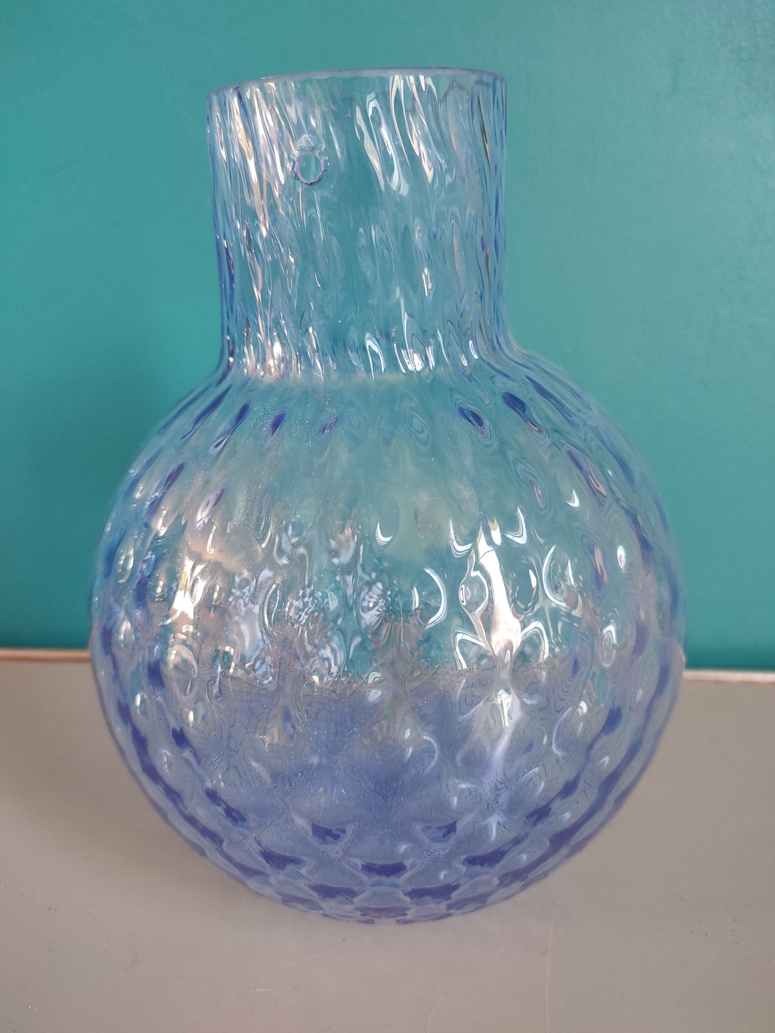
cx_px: 388
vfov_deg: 69.4
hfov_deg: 54.9
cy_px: 516
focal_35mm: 25
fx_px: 746
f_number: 1.9
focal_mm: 6.04
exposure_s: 1/33
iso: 598
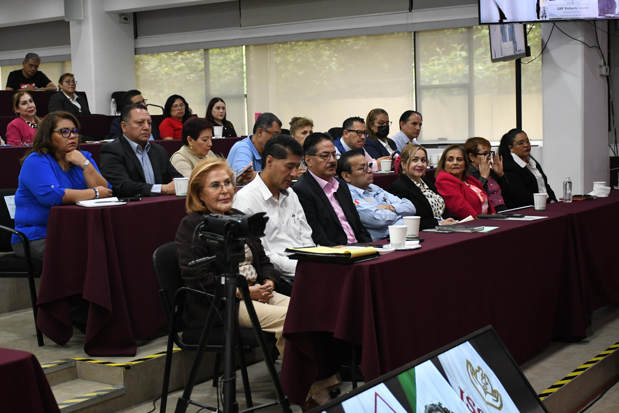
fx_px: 980
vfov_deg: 23.8
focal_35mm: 57
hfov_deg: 35.1
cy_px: 206
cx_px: 310
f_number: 4.2
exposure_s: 1/100
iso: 3200
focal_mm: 38
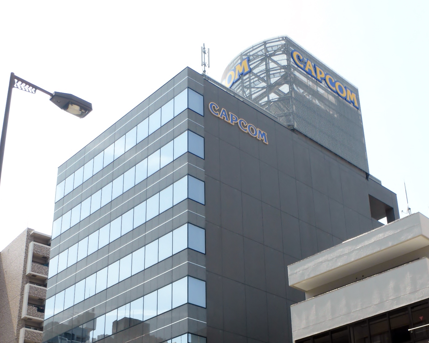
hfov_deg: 38.0
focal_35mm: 49
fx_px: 622
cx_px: 223
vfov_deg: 29.8
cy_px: 297
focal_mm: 5.4
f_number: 3.6
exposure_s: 1/400
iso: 100
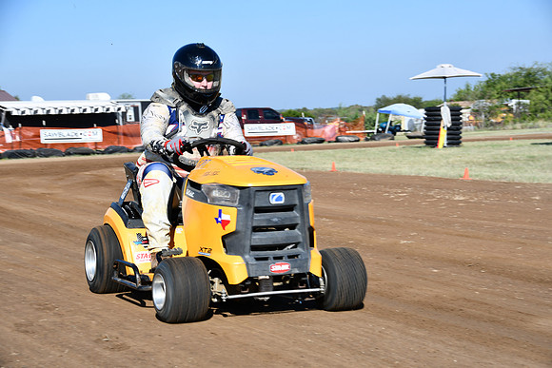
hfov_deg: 26.0
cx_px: 276
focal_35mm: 78
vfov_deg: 17.5
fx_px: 1196
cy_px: 184
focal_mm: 52
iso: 100
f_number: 8
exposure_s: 1/250
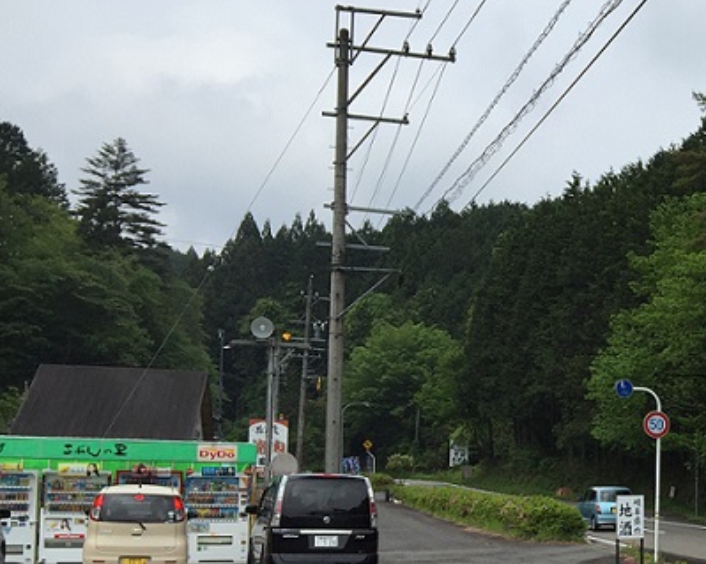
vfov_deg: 24.2
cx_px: 754
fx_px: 1295
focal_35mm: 62
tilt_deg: +2.5
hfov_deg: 28.1
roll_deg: -0.7
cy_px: 442
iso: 32
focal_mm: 4.15
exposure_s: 1/2825
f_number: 2.2
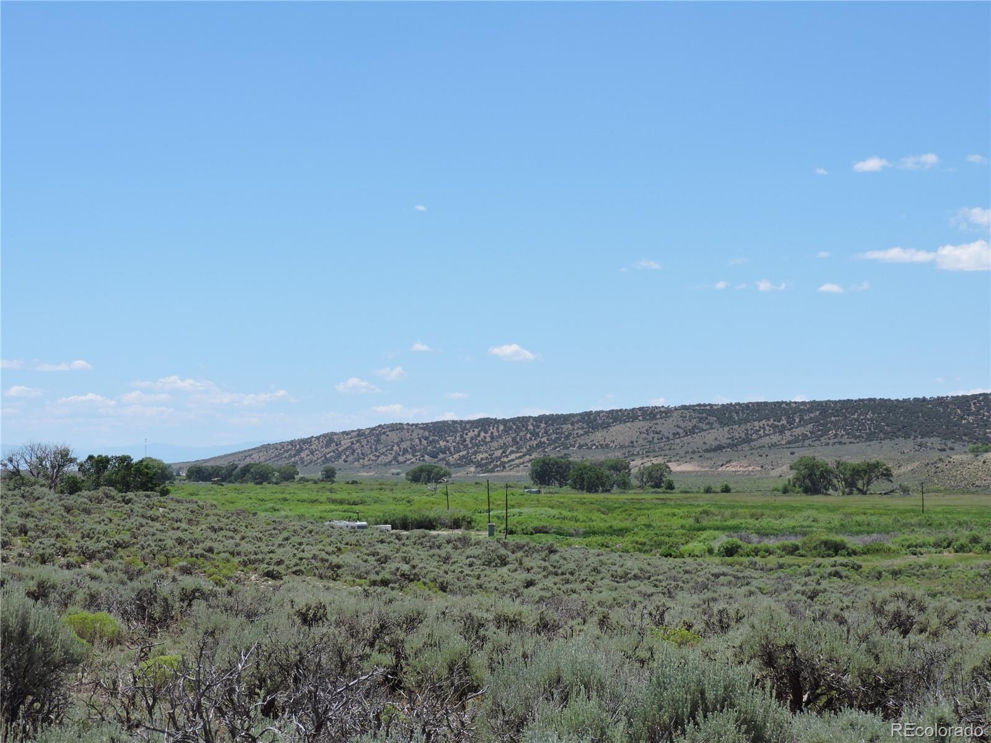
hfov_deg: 23.0
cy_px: 372
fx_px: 2433
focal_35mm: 85
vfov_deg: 17.4
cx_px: 496
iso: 100
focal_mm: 15.2
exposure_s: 1/800
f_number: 4
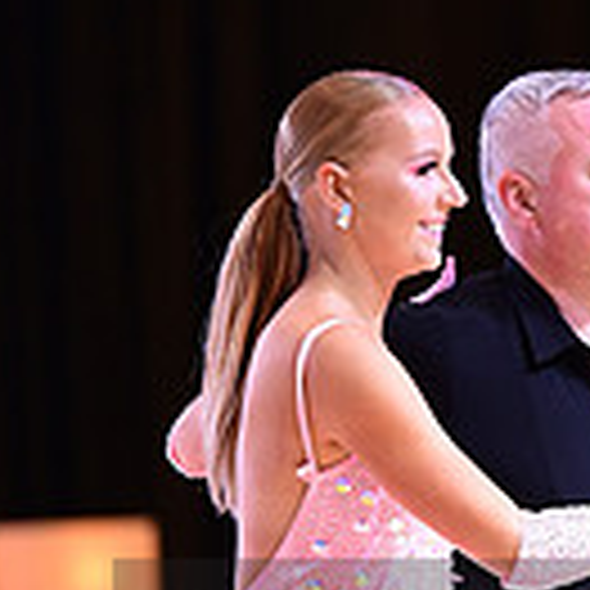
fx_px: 9449
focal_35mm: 490
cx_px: 734
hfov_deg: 3.6
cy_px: 712
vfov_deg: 3.6
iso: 2000
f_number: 2.8
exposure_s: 1/400
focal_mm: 130
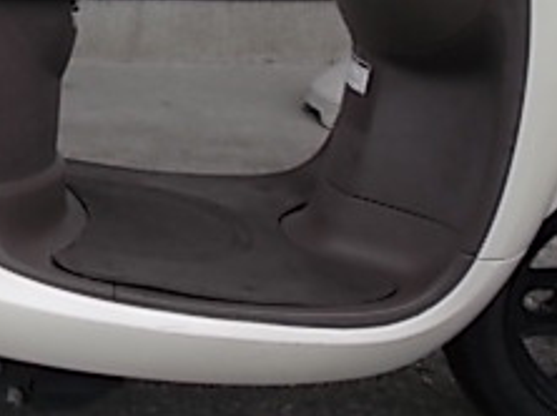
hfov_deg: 24.9
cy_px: -63
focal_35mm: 75
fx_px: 1206
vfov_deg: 18.7
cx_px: 15
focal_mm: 4.6
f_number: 3.2
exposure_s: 1/250
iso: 80
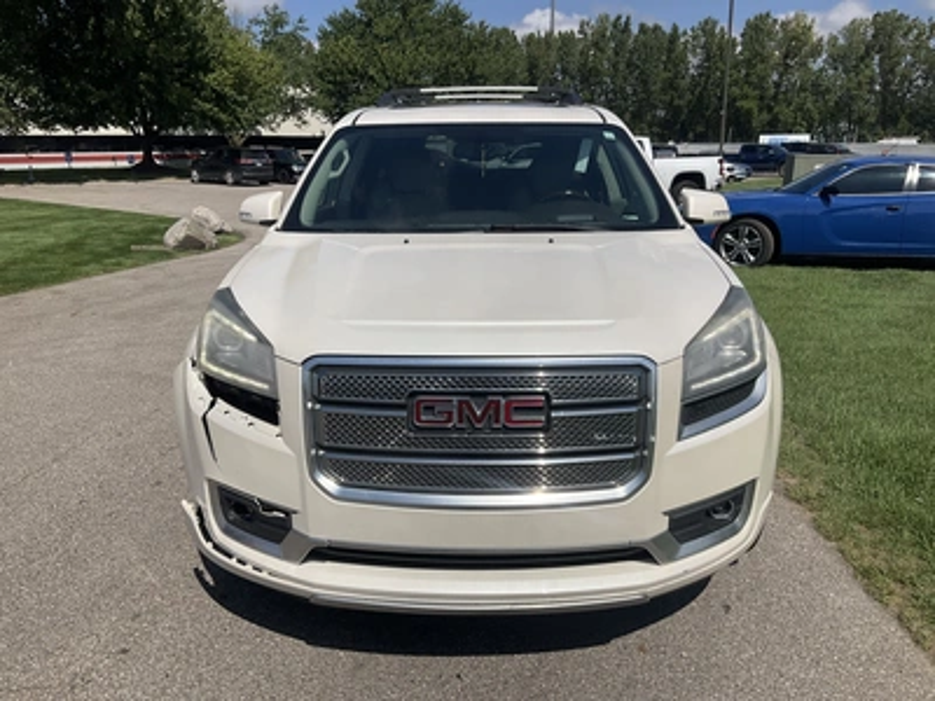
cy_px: 350
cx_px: 468
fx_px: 783
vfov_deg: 48.2
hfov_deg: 61.7
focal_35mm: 29
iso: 25
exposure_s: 1/4405
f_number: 1.8
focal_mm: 3
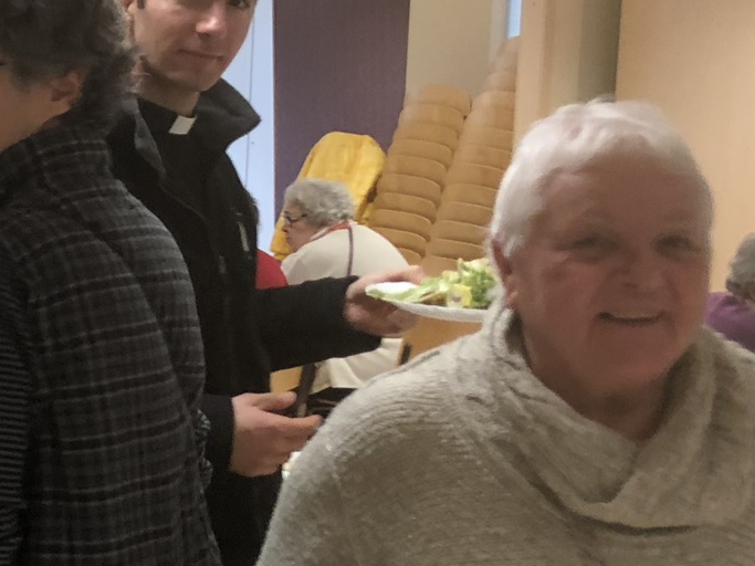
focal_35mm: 84
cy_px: 312
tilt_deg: -5.8
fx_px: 1832
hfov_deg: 20.8
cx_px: -277
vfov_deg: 17.6
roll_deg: +0.7
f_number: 1.8
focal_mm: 3.99
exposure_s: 1/100
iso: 160
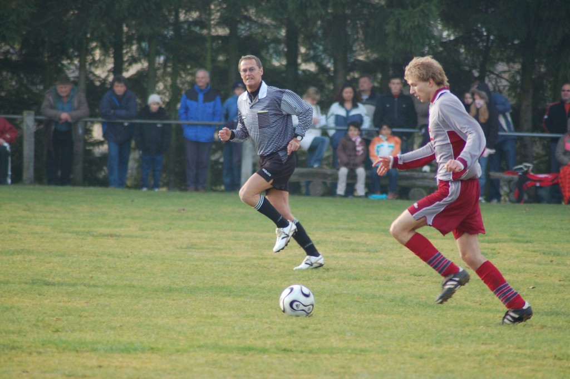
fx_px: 4983
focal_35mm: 315
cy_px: 190
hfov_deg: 6.5
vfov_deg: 4.4
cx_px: 285
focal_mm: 210
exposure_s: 1/500
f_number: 5
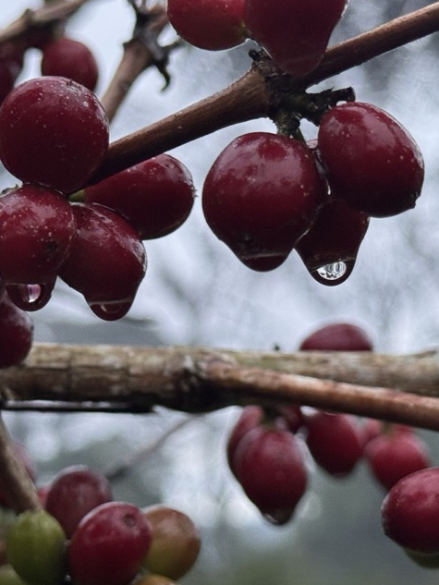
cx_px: 152
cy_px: 241
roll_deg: +5.5
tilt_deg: +13.2
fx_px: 1538
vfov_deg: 21.5
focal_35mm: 91
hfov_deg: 16.2
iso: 250
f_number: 1.78
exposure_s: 1/60
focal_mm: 6.76
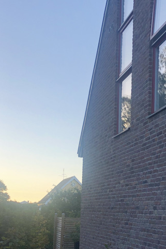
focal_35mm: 62
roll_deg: -2.3
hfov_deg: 21.8
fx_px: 428
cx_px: 111
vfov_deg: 32.1
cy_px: 164
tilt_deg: +7.5
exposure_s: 1/787
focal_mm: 4
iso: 20
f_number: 1.8
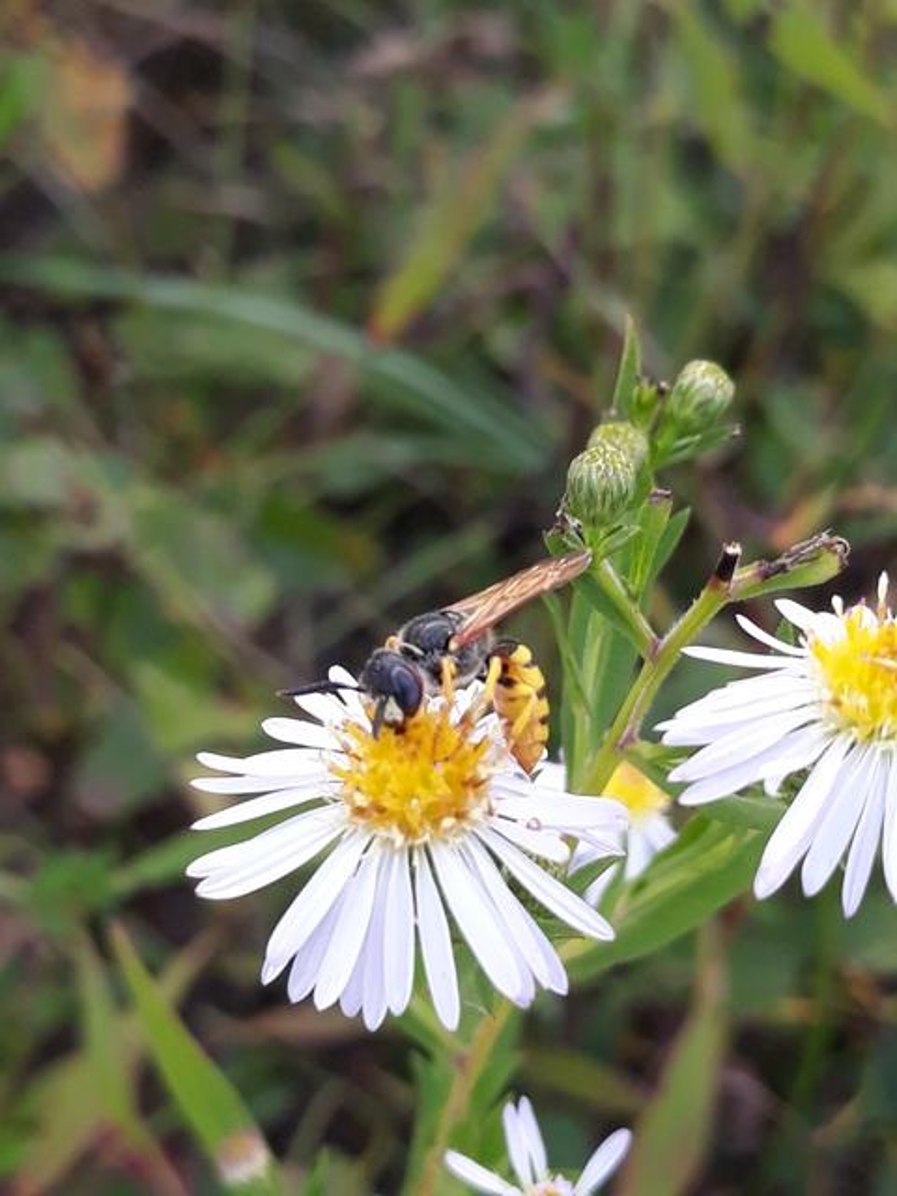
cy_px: 598
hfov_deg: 51.4
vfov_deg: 65.3
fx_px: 933
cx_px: 448
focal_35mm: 27
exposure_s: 1/186
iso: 40
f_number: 1.7
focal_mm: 3.71
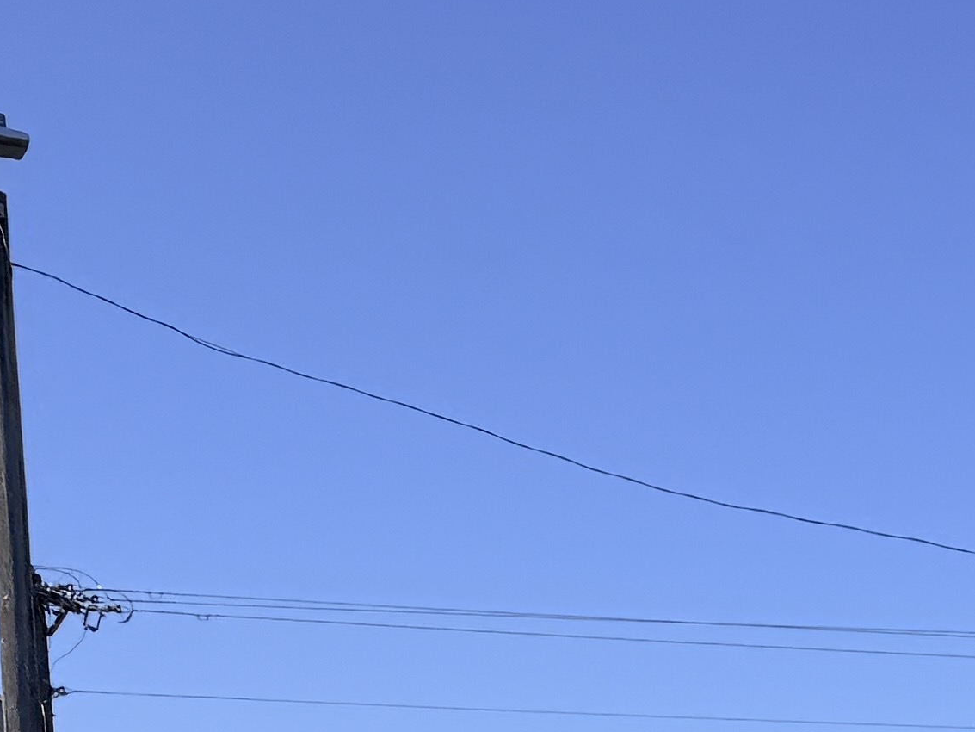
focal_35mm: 121
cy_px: 1655
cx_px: 2179
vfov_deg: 10.7
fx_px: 3408
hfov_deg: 13.1
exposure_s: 1/5319
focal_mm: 6.76
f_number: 1.78
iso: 80
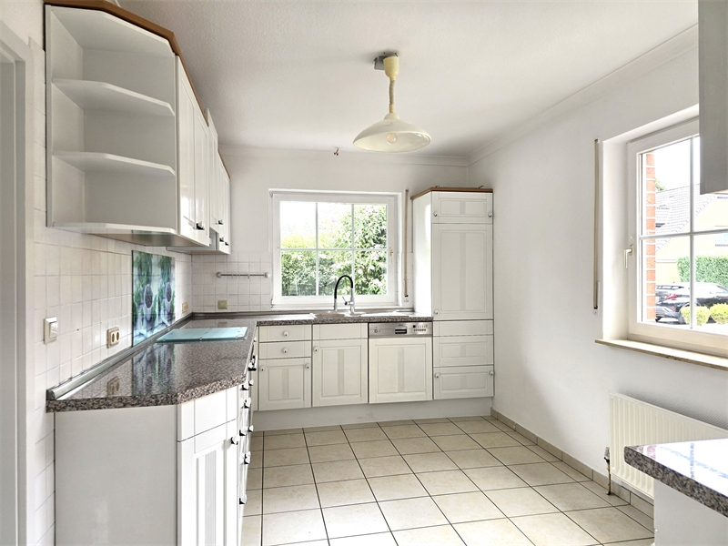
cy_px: 273
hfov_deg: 73.9
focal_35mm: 23
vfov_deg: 58.9
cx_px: 364
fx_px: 484
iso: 25
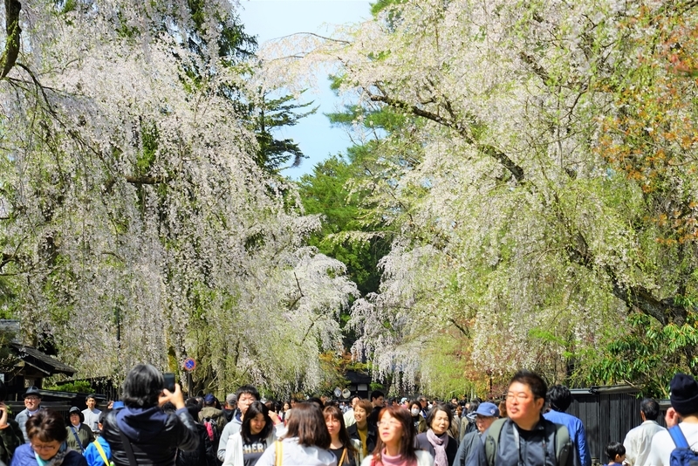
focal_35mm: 105
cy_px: 233
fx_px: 2036
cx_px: 349
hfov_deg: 19.4
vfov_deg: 13.1
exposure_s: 1/200
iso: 100
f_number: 8
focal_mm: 105
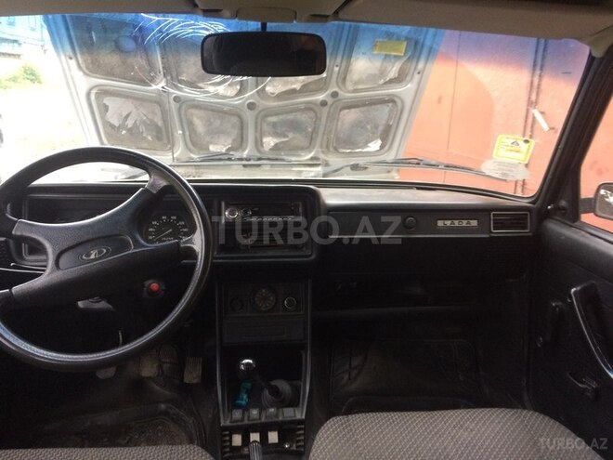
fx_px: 514
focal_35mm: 29
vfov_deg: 48.2
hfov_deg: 61.7
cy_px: 230
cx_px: 306
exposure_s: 1/33
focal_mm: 4.15
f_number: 2.2
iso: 160
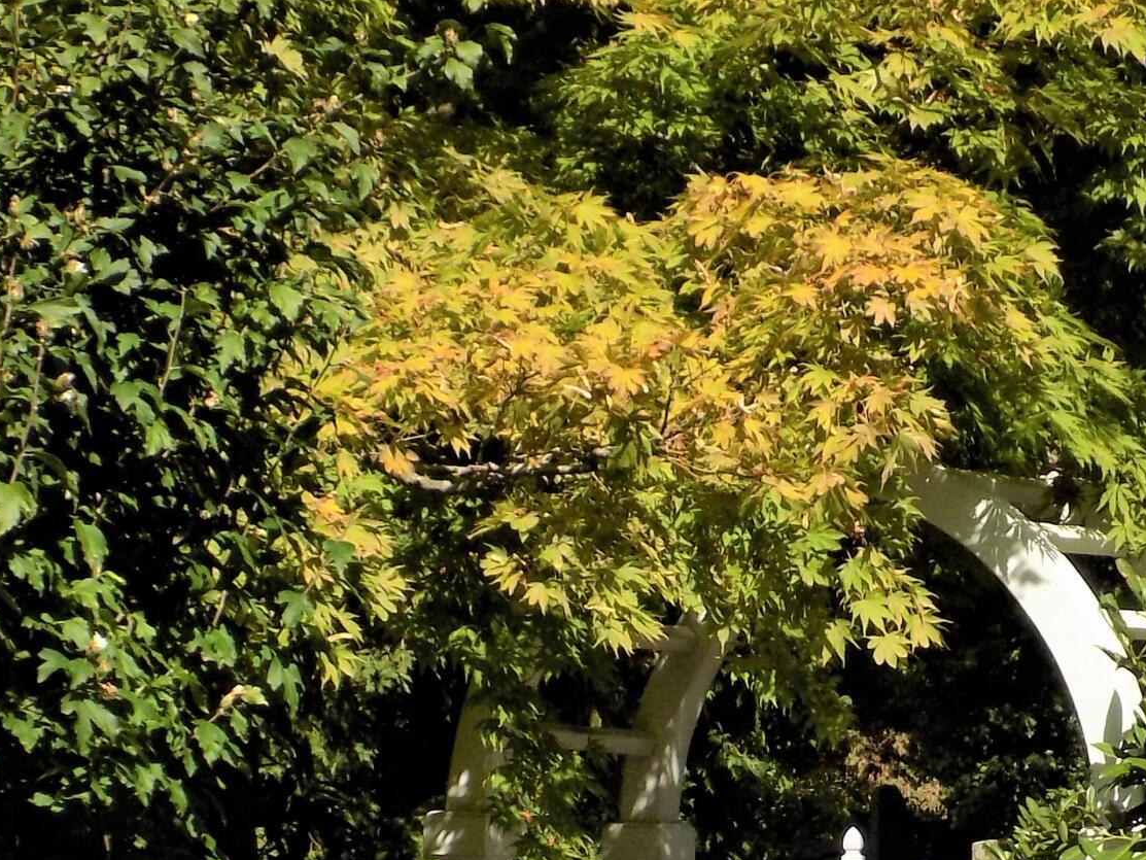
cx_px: 592
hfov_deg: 12.4
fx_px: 5264
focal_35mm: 159
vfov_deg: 9.2
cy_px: 959
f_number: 4
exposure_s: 1/640
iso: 80
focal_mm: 10.5
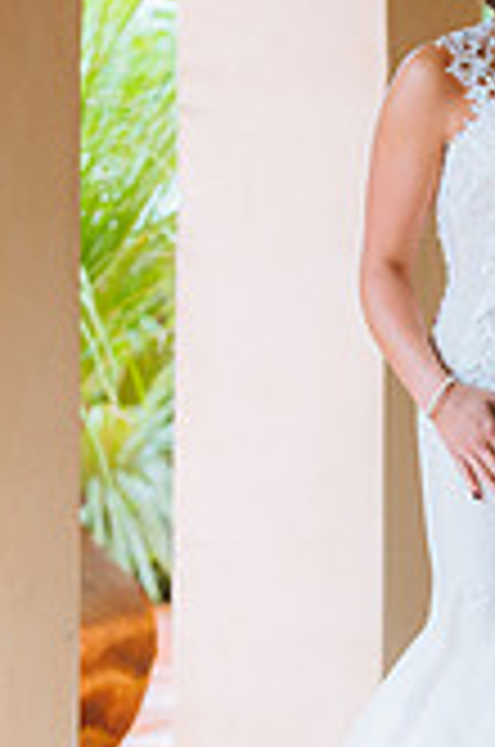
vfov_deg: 7.4
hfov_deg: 4.9
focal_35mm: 277
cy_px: 328
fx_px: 5737
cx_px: 652
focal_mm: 102
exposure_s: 1/125
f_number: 2.8
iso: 125
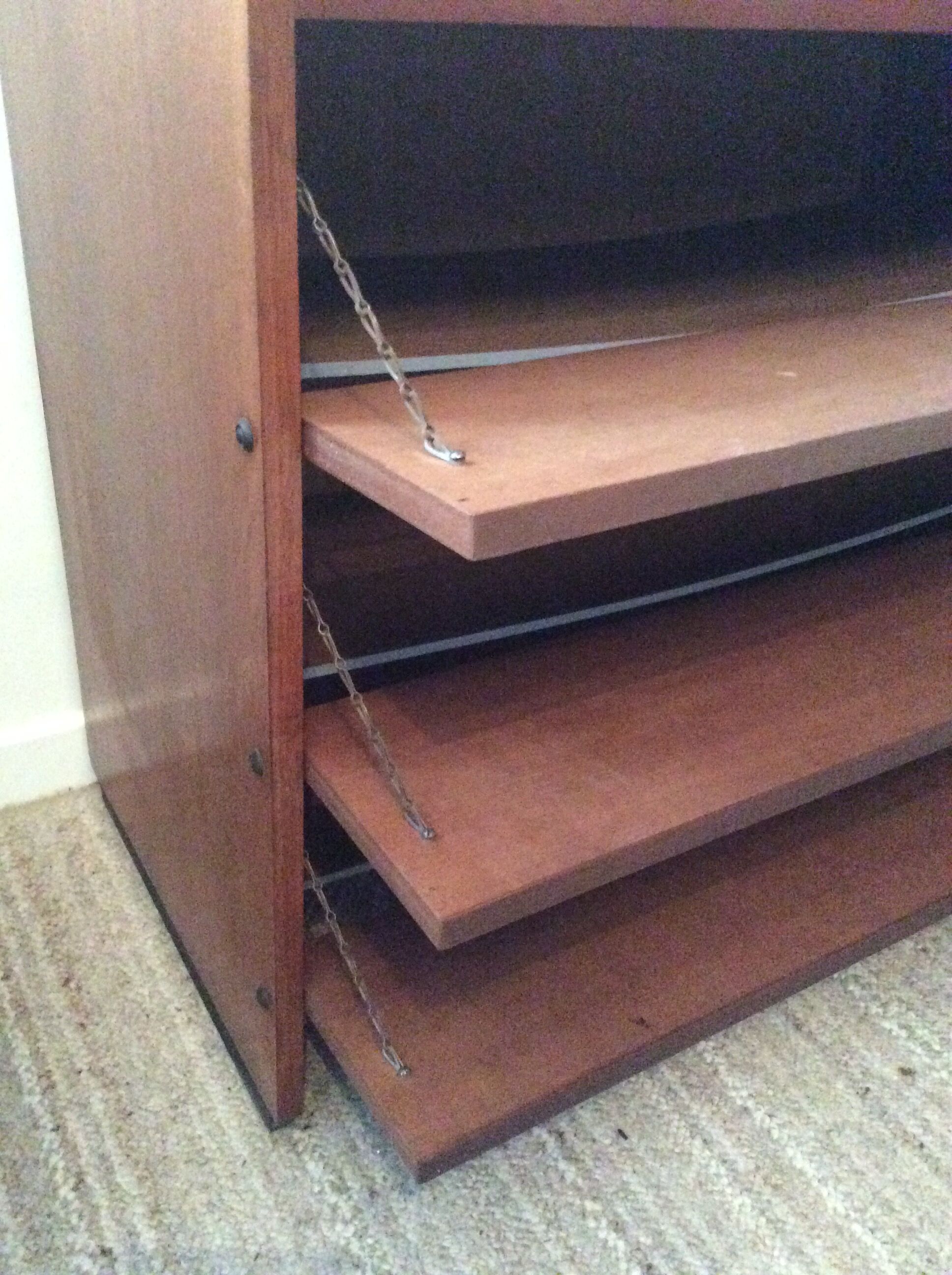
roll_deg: -4.4
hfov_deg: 44.1
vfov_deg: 56.9
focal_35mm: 32
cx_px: 476
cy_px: 638
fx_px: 1177
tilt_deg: -33.3
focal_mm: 3.3
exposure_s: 1/17
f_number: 2.4
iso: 800
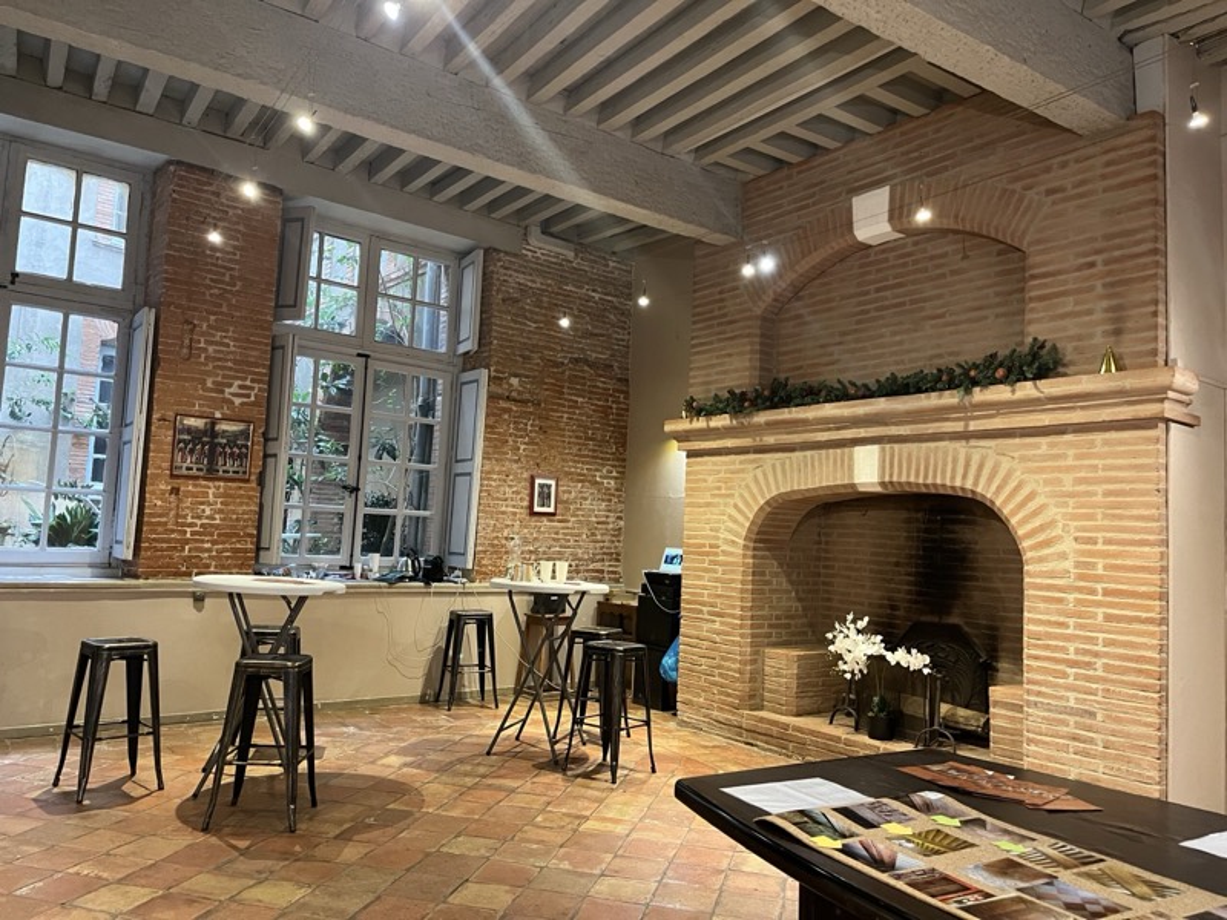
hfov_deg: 67.3
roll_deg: -2.0
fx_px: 922
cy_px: 460
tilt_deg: +4.7
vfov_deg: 53.1
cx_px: 614
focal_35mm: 26
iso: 500
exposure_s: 1/50
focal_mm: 5.1
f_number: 1.6
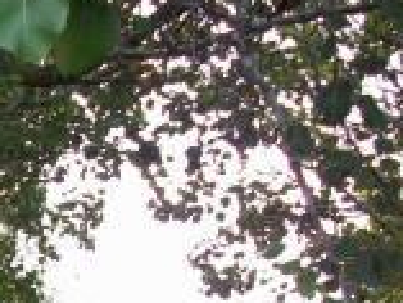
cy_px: 557
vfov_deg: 9.3
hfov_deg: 11.8
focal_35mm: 151
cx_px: -372
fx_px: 1759
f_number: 2.8
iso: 80
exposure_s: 1/183
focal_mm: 6.2
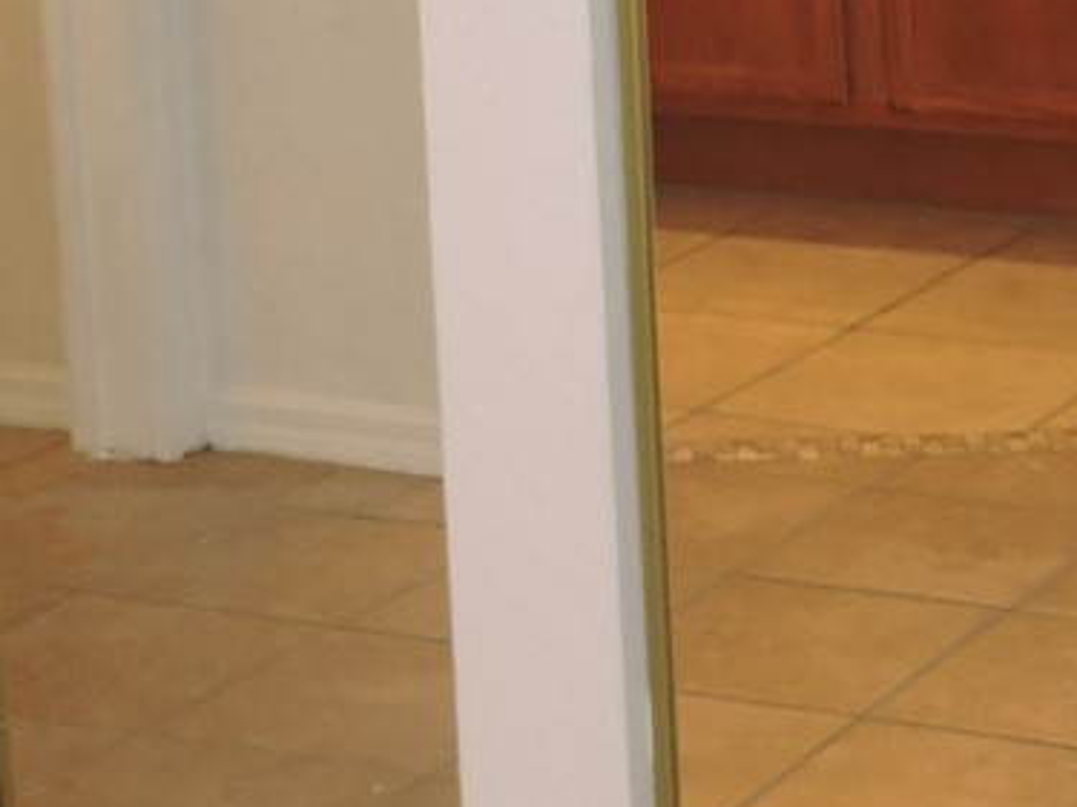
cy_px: -169
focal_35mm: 128
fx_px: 3981
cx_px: 1011
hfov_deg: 15.2
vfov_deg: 11.3
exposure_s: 1/30
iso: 200
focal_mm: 5.4
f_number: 3.1
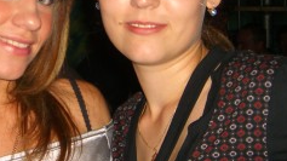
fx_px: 799
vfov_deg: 11.5
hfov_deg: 20.3
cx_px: 85
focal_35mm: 105
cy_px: 61
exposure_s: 1/60
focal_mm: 7.9
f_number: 2.8
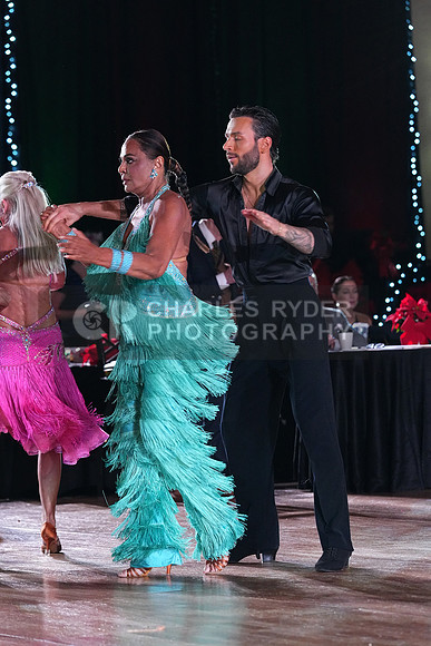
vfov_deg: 12.8
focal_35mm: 161
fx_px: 2889
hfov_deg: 8.5
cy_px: 323
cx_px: 216
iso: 6400
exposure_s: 1/400
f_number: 5
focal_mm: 161
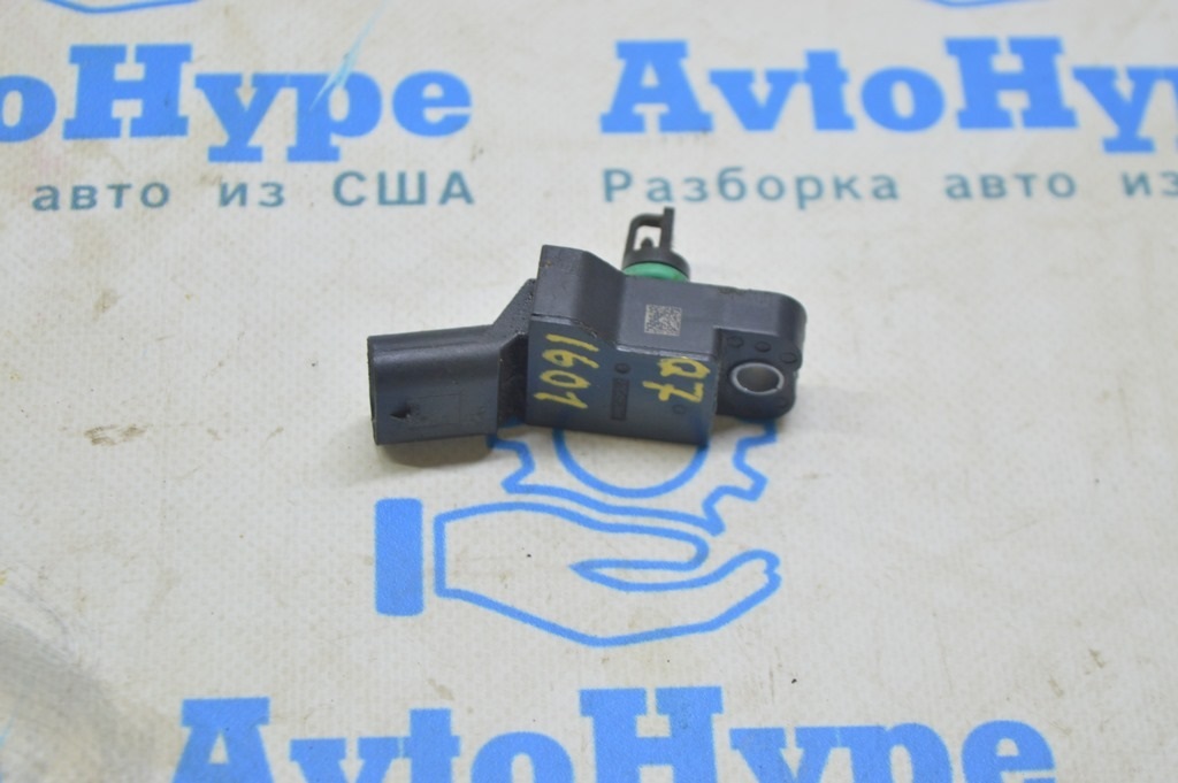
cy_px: 392
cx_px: 589
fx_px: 2697
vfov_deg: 16.5
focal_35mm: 82
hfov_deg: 24.6
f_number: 5.6
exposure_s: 1/20
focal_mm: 55
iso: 400
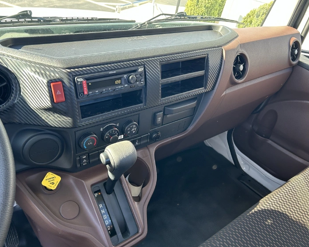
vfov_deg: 50.0
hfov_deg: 60.4
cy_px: 127
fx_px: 265
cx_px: 150
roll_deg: -14.0
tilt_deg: -34.4
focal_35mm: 29
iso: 64
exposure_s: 1/121
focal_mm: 5.7
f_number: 1.5
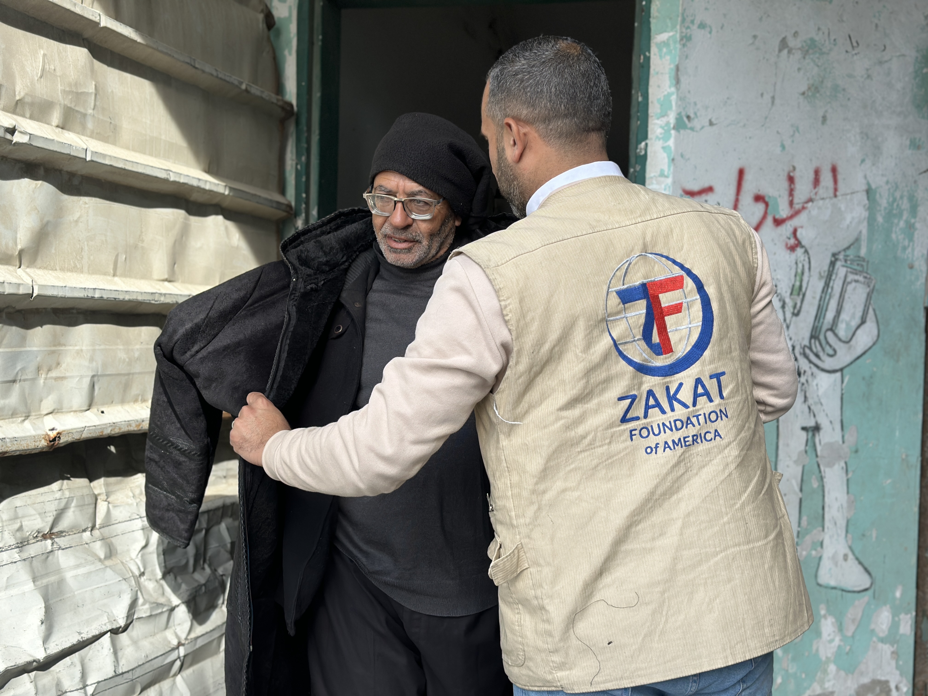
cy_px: 348
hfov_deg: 39.7
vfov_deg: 30.3
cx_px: 464
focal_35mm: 48
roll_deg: -1.3
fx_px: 1287
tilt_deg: -1.9
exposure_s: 1/1085
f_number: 1.78
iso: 80
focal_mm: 6.86
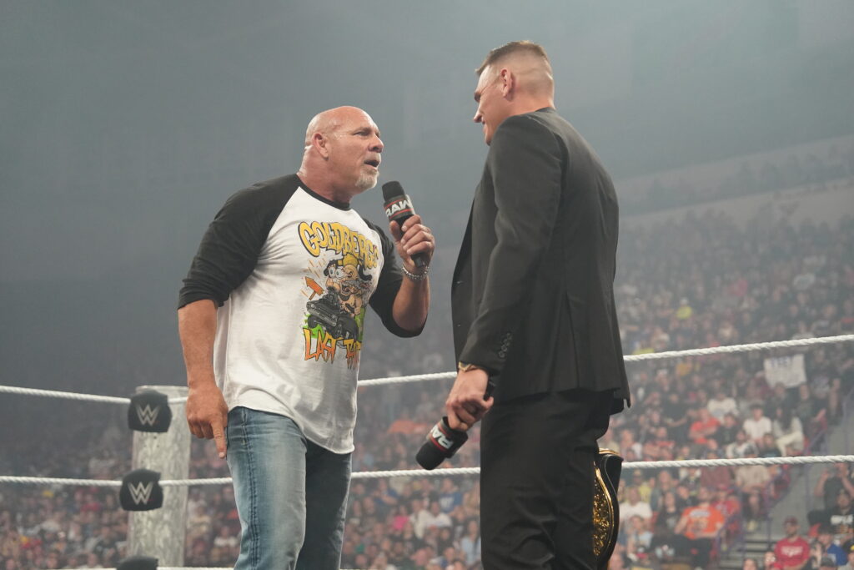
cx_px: 427
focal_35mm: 55
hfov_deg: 36.2
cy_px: 285
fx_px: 1305
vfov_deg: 24.6
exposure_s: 1/800
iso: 6400
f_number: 2.8
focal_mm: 55
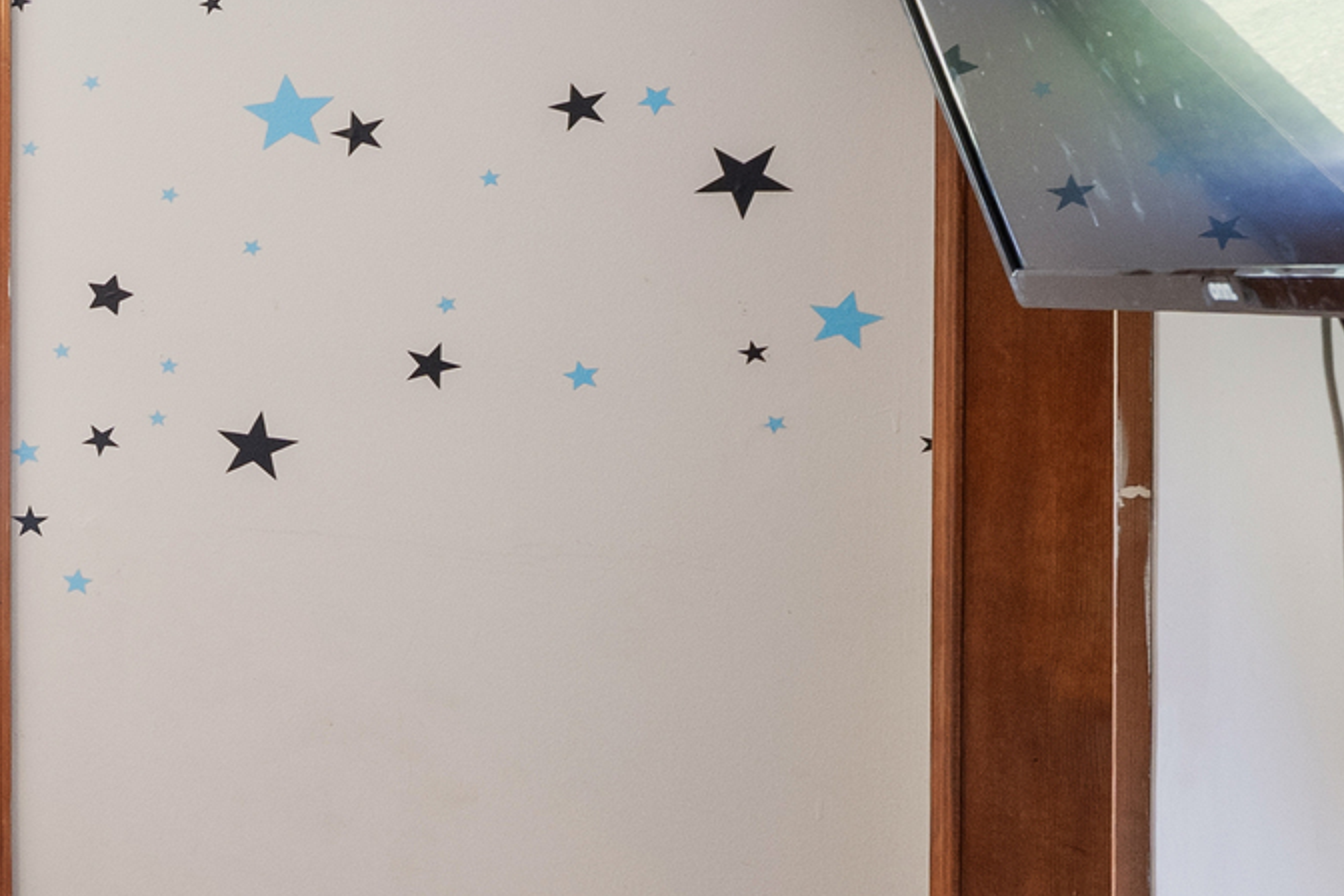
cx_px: -1332
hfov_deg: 19.1
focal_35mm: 64
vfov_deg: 21.2
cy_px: 332
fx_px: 2389
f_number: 8
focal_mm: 14
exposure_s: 1/5
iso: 800
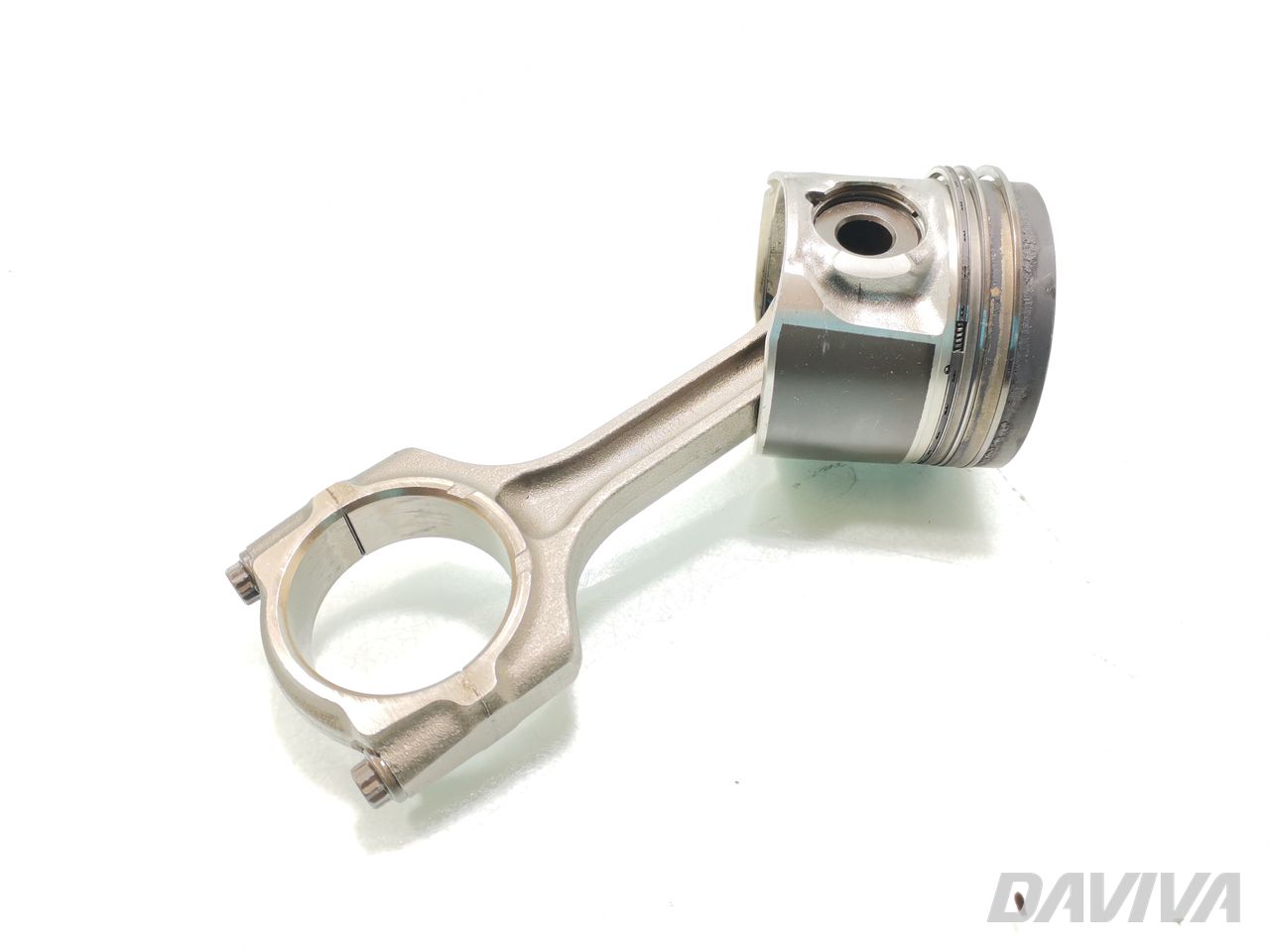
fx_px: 954
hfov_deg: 67.3
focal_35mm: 26
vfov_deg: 53.1
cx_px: 635
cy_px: 476
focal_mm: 4.75
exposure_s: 1/100
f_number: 1.8
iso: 100
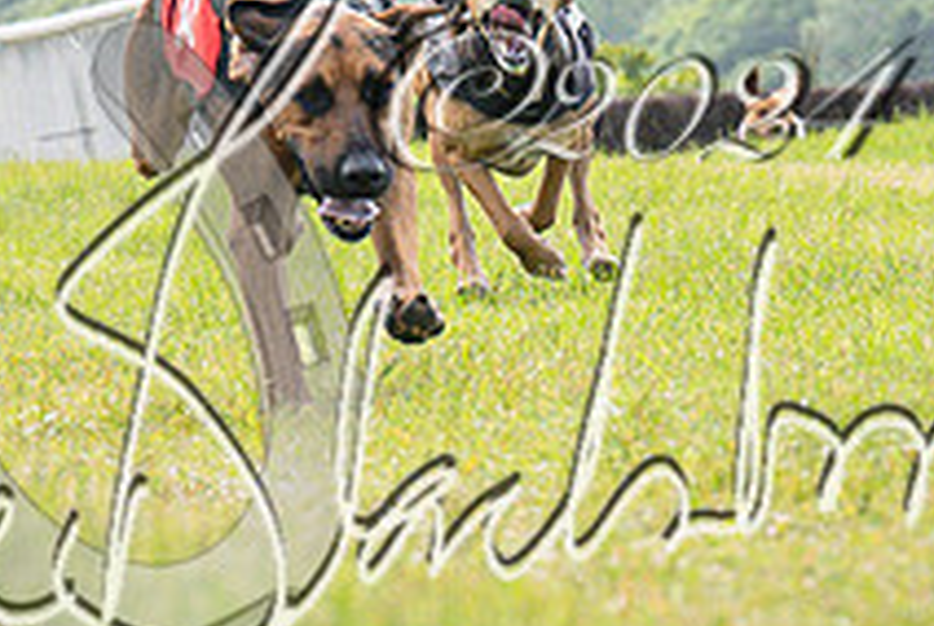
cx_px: 520
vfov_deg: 2.2
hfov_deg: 3.3
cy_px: 440
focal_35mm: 624
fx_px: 16212
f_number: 5
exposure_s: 1/1600
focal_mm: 86
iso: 400
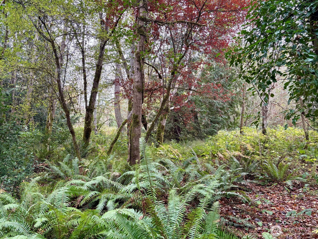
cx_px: 159
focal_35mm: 27
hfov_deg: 65.3
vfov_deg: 51.3
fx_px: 248
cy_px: 115
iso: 125
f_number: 1.6
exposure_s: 1/149
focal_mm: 5.96
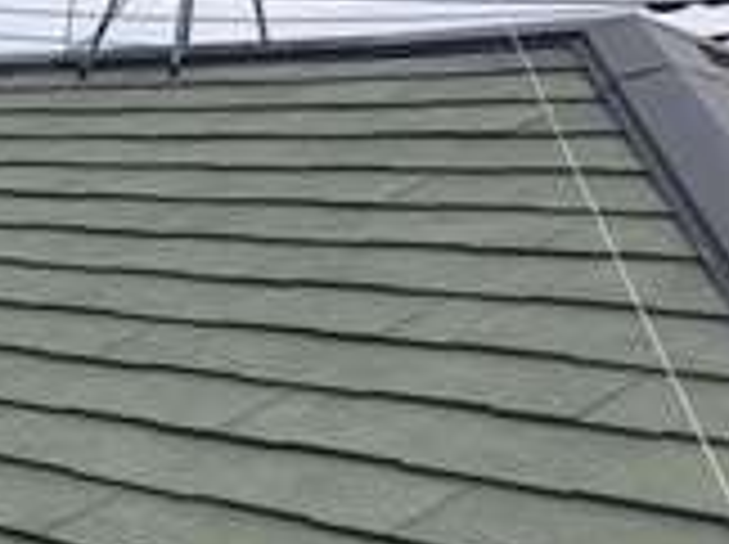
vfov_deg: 15.2
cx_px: -414
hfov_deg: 18.1
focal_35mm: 95
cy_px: 557
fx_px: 1998
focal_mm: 4.15
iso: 32
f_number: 2.2
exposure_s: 1/1466
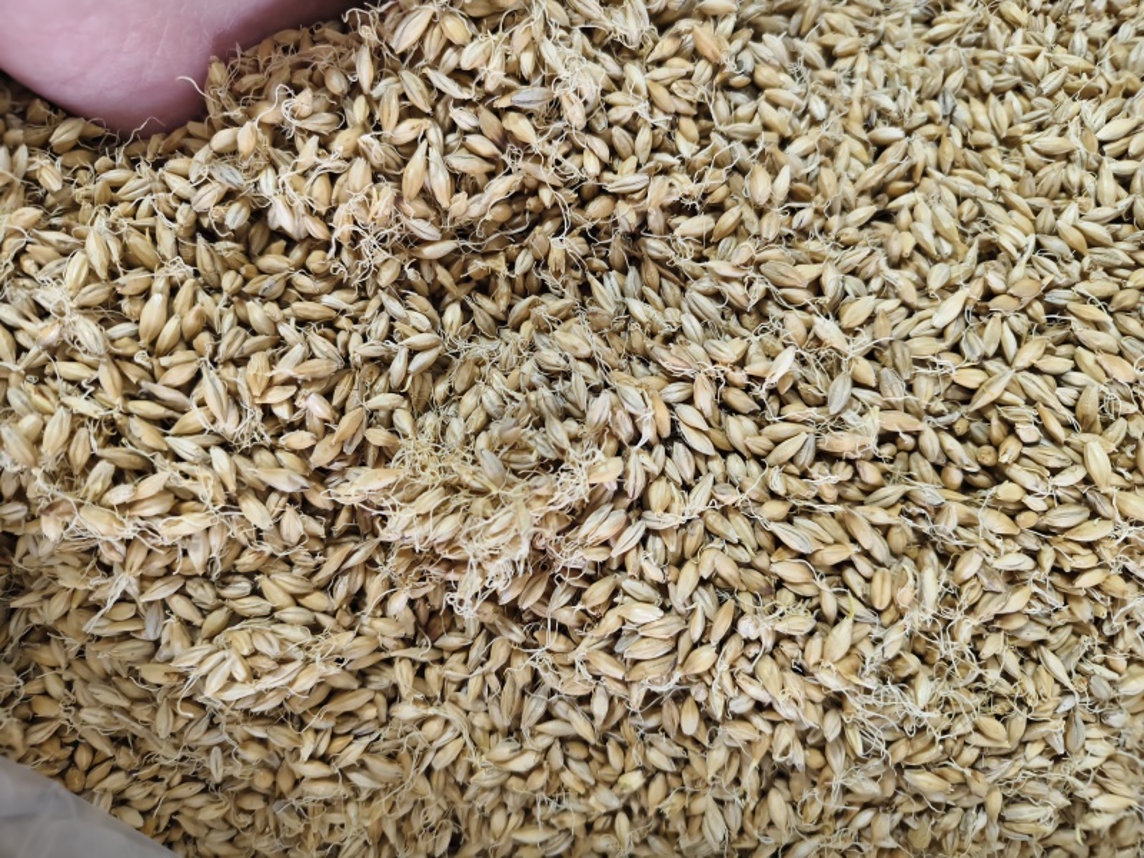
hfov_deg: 73.9
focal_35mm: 23
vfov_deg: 58.9
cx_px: 572
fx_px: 760
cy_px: 429
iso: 1252
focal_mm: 5.56
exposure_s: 1/100
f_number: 1.88
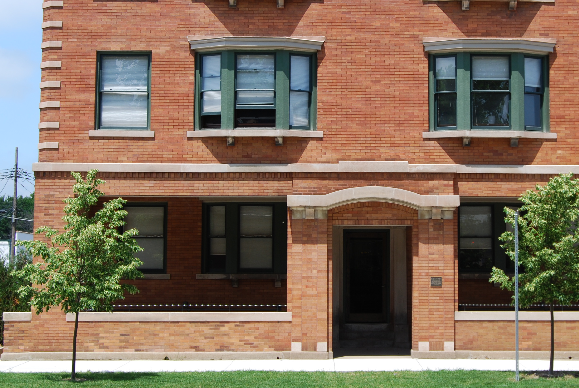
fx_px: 1143
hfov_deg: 28.3
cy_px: 129
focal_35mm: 71
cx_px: 362
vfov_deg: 19.2
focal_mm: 30
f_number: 7.1
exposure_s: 1/200
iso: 100
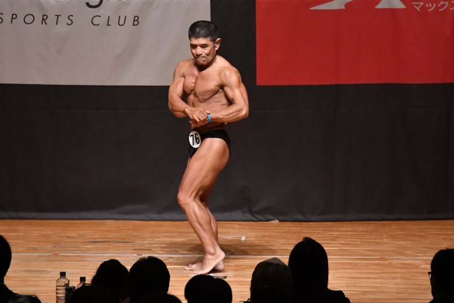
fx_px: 3807
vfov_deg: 4.5
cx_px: 227
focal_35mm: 302
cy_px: 152
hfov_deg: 6.8
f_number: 5.6
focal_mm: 200
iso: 10000
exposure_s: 1/400
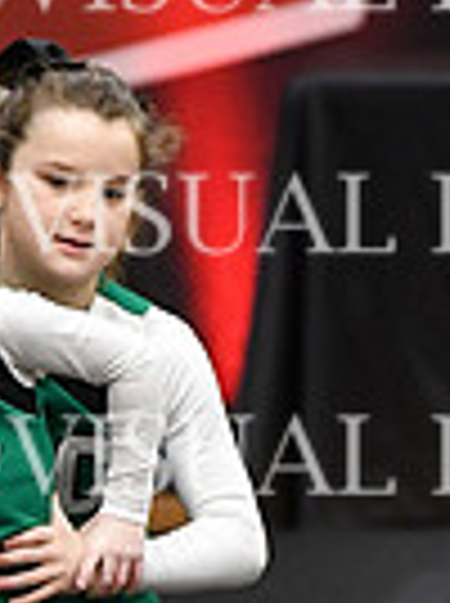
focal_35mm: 877
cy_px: 576
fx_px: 15250
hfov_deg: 1.7
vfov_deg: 2.3
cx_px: 785
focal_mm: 140
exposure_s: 1/800
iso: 5000
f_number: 2.8
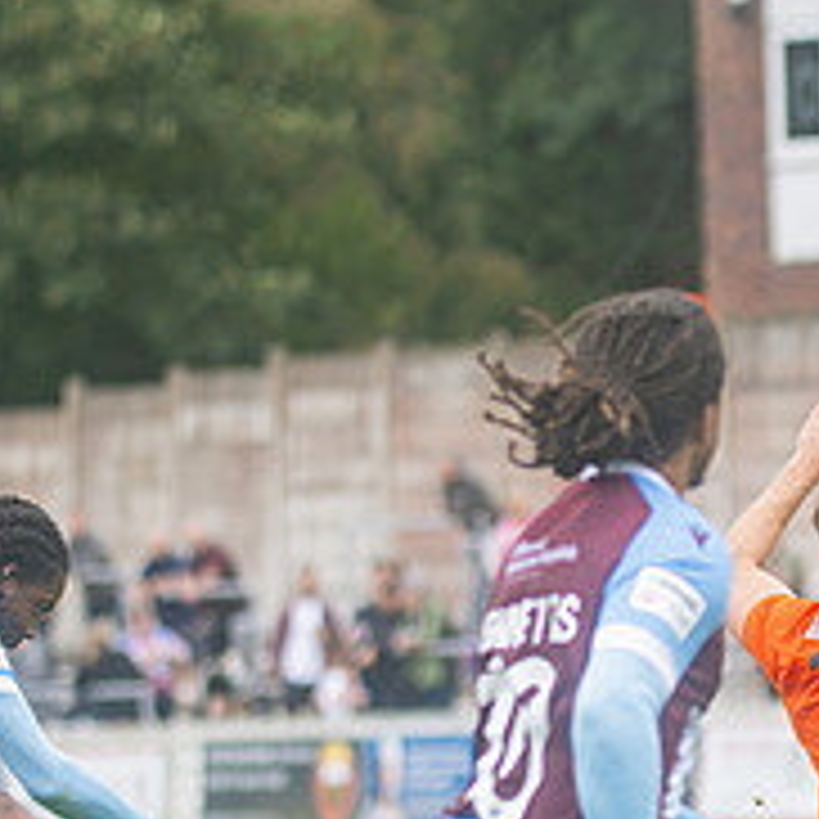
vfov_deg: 3.4
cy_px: 777
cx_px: 704
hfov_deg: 3.4
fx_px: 13652
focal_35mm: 510
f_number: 2.8
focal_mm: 125
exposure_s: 1/1250
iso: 220
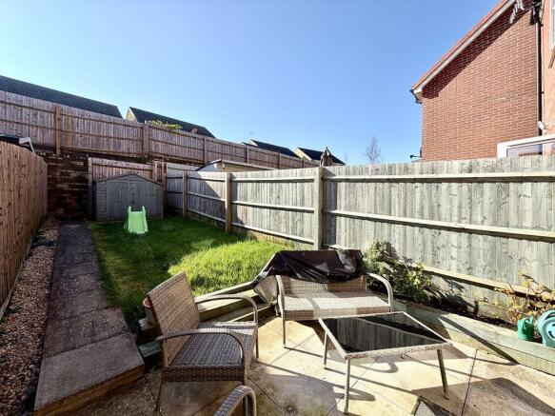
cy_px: 208
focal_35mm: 14
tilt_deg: -0.1
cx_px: 278
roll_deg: -0.2
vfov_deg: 85.7
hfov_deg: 102.1
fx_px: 224
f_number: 2.2
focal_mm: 2.22
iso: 32
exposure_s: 1/770
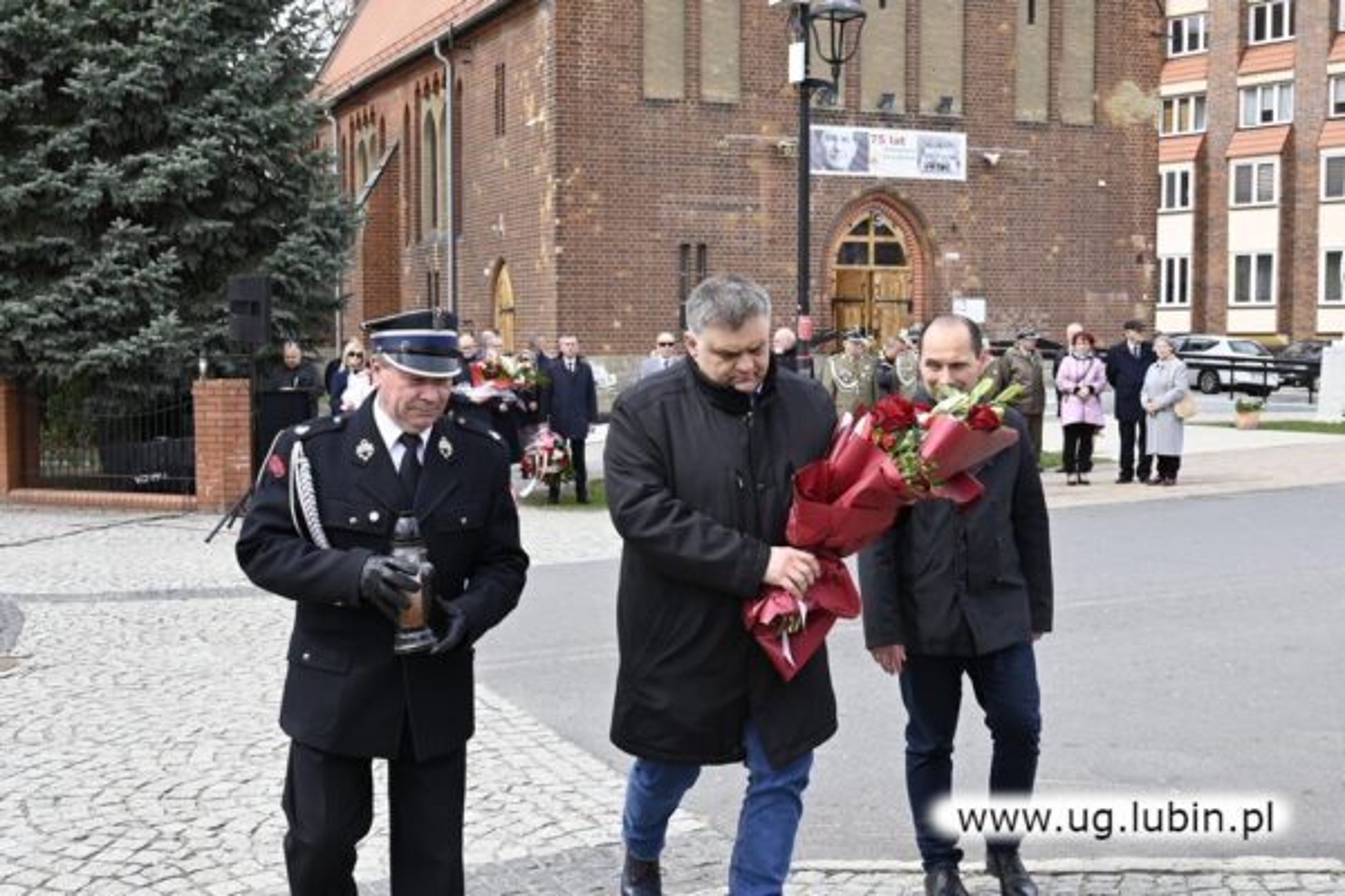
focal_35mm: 42
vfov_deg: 31.9
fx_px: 1569
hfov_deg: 46.4
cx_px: 672
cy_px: 448
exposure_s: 1/250
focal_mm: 28
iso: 140
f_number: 5.6
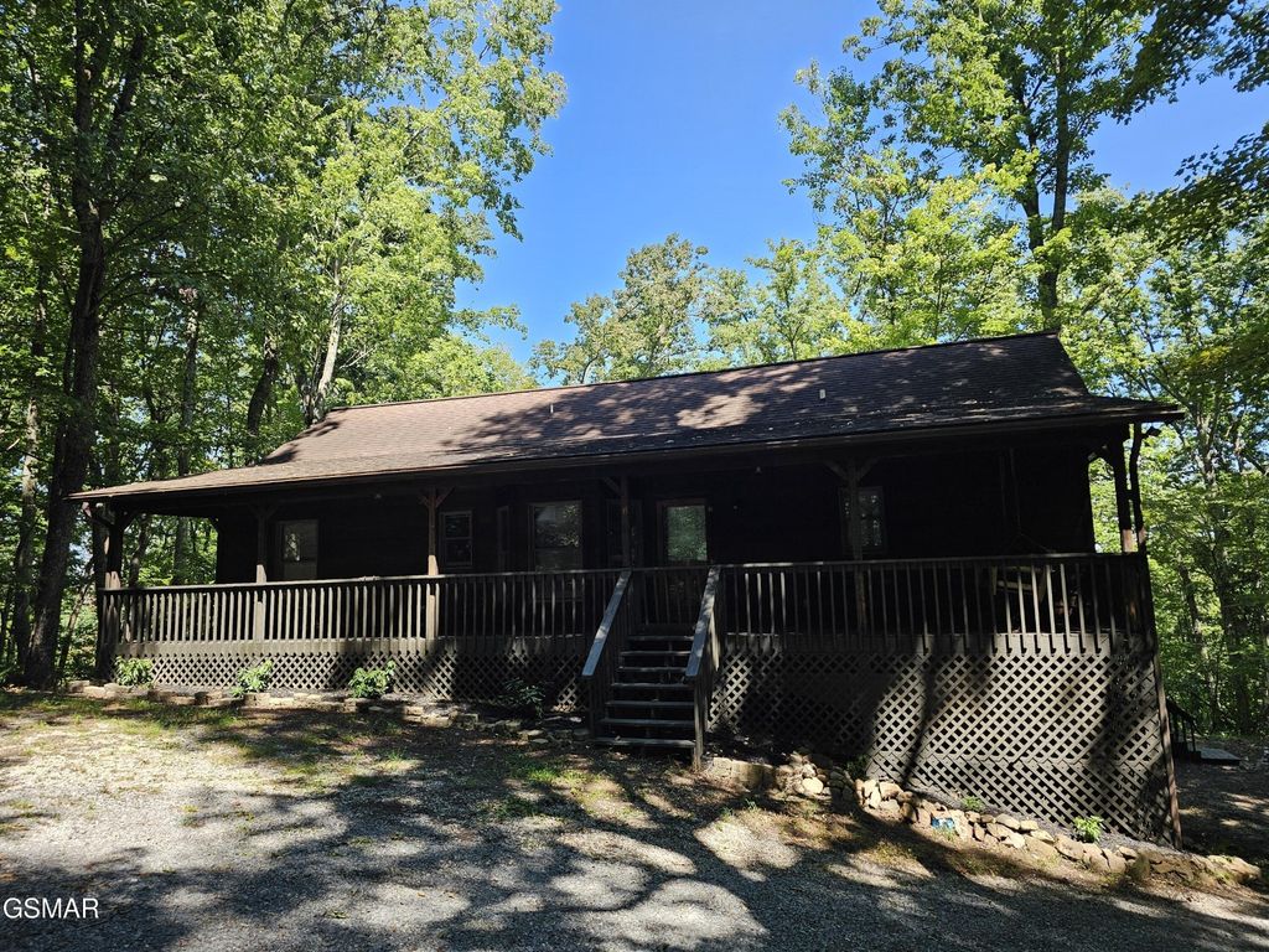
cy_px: 476
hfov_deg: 73.9
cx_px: 634
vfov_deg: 58.9
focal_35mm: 23
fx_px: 843
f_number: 1.7
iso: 16
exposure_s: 1/180
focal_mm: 6.3
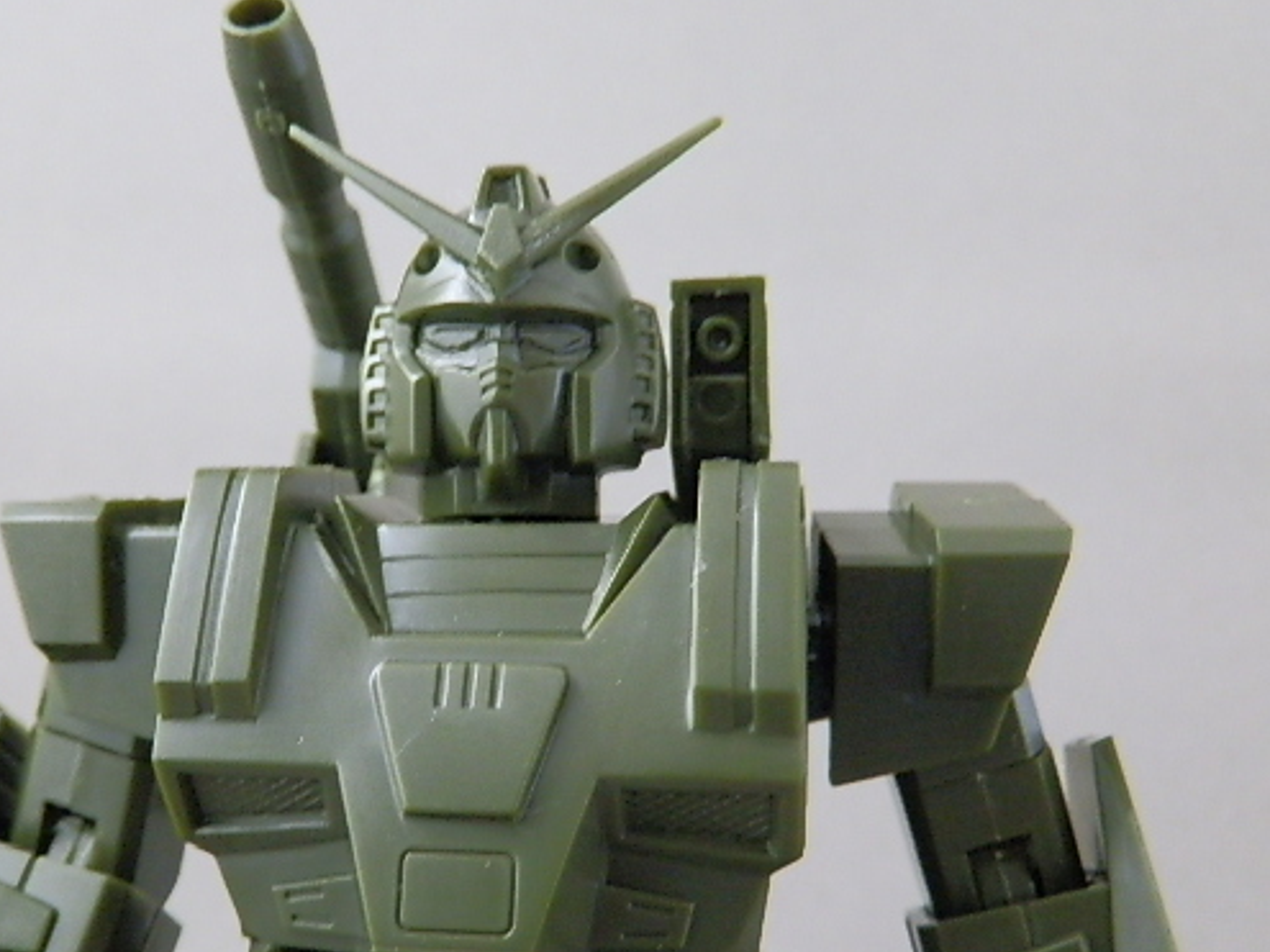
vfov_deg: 32.8
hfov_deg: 42.6
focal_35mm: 44
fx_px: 1614
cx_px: 459
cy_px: 539
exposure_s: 1/8
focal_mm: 6.17
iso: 320
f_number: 3.5
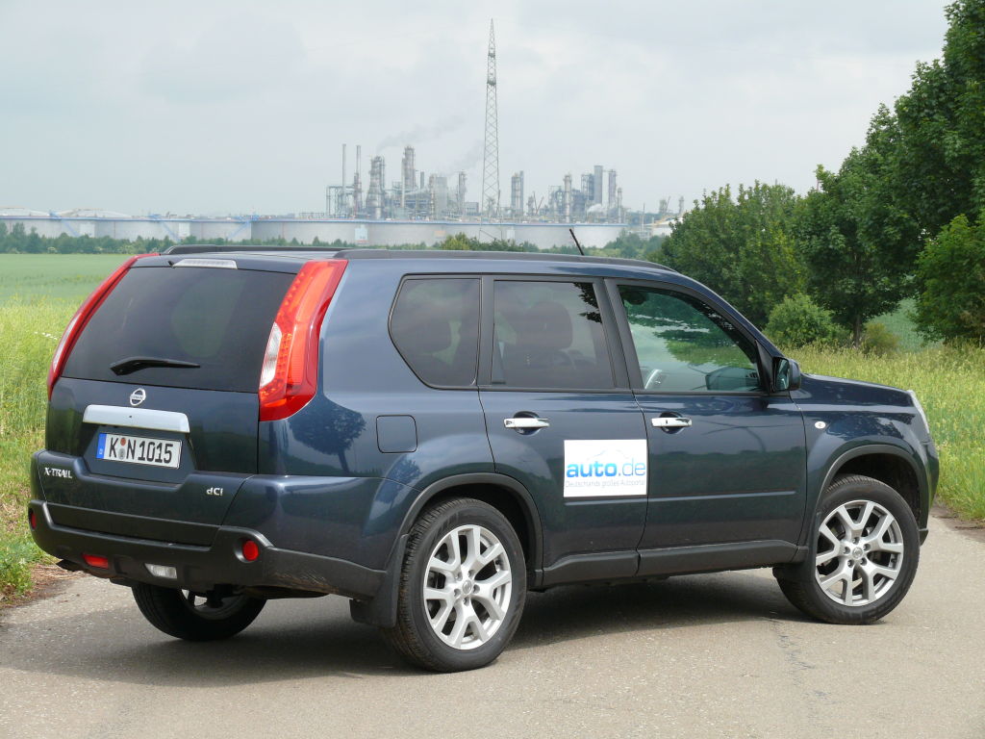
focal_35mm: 96
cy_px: 370
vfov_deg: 15.4
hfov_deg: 20.4
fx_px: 2732
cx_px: 492
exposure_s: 1/320
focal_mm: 20.2
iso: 100
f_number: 5.6
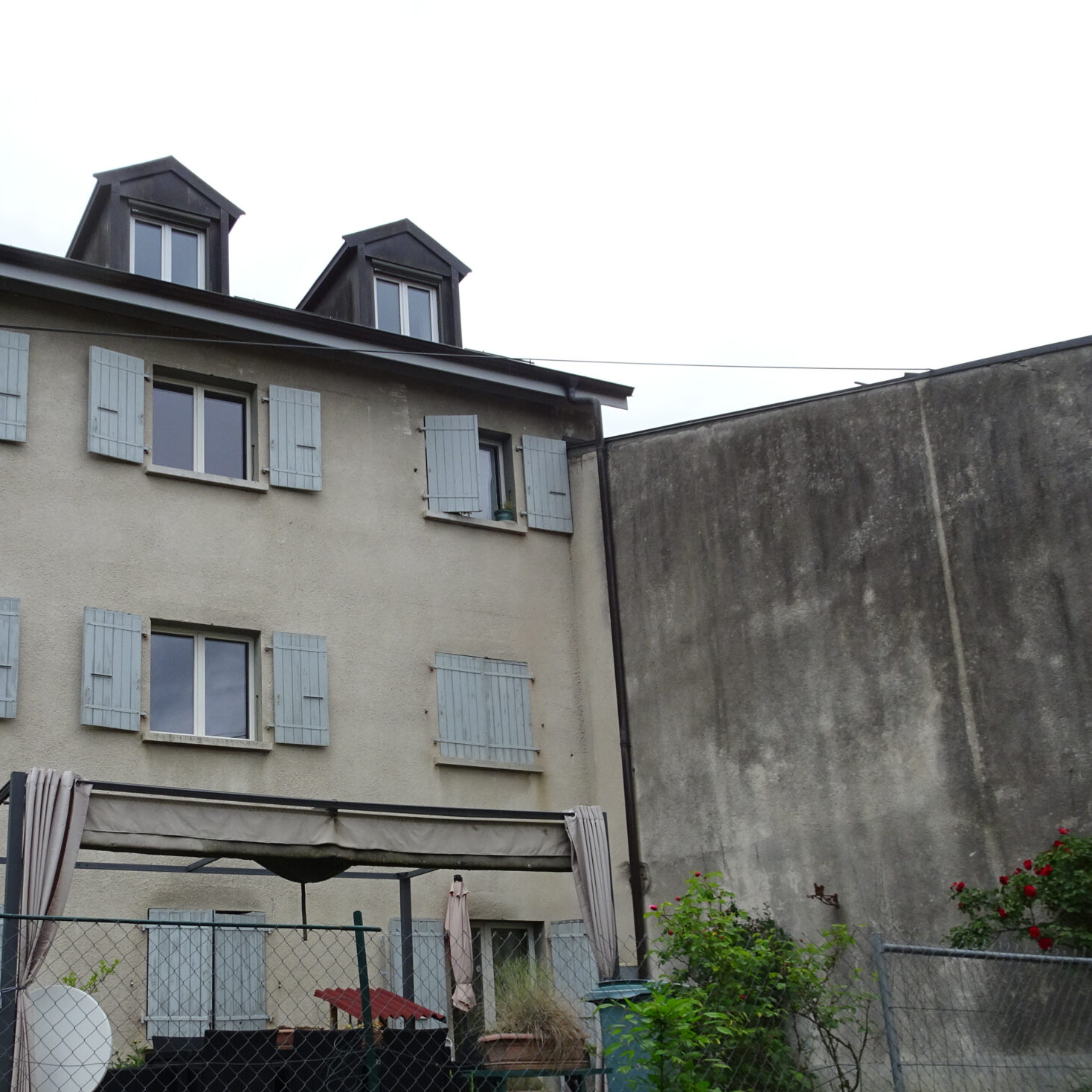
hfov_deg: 44.1
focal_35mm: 37
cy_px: 712
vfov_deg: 44.4
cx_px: 335
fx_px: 1321
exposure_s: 1/125
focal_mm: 4.1
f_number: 3.5
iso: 80
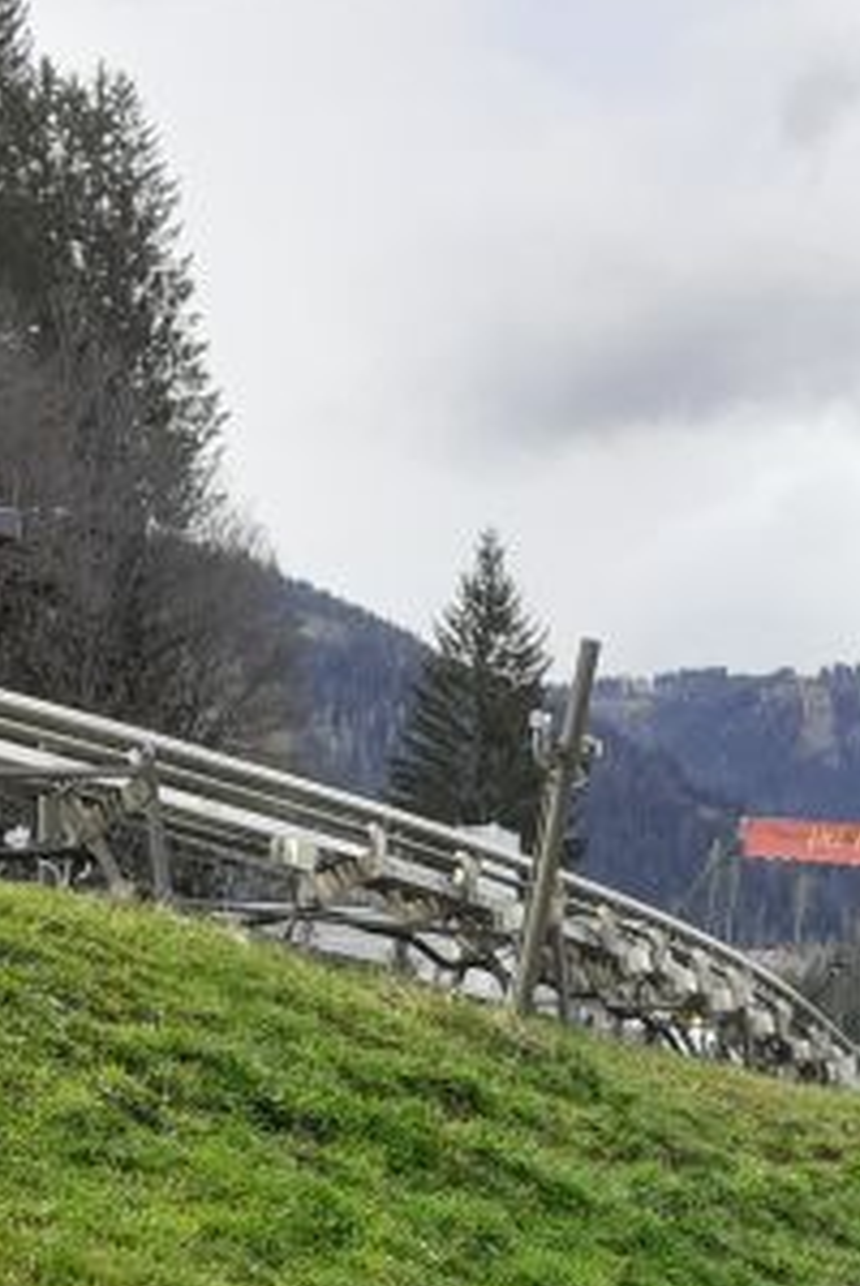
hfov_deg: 17.0
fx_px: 2860
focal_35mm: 80
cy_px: 1813
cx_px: 658
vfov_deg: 21.9
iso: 40
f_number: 1.9
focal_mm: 3.6
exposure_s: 1/766
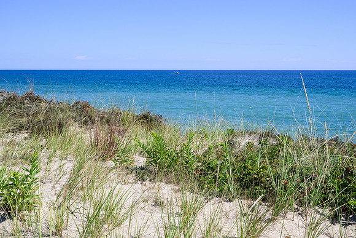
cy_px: 119
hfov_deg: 43.3
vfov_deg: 29.6
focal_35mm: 45
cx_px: 178
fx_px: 449
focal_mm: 44
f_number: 16
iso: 200
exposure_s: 1/200
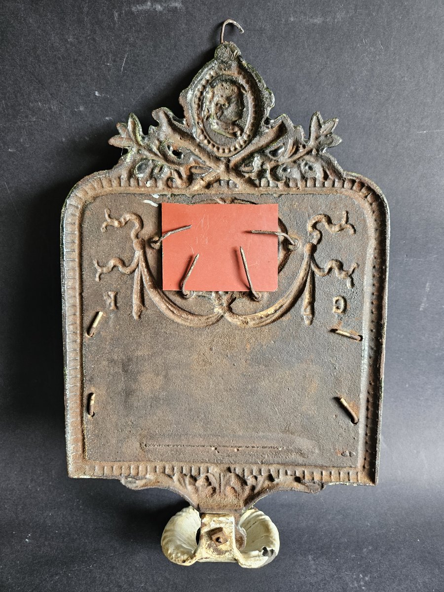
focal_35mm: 23
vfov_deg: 73.9
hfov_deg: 58.9
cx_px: 222
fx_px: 393
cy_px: 296
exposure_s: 1/100
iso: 400
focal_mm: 5.4
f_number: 1.8
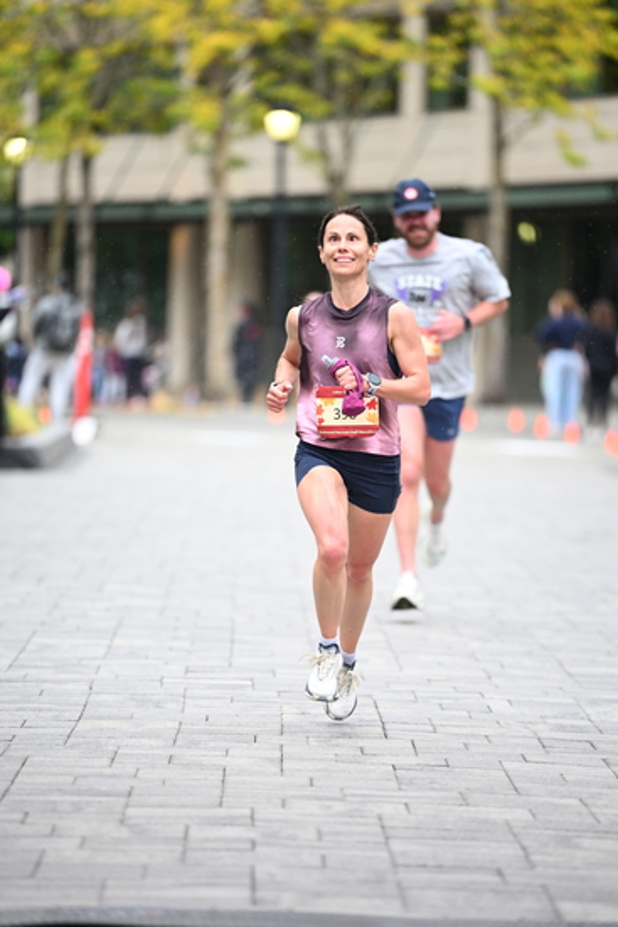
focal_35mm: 200
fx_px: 5146
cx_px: 309
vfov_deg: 10.3
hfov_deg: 6.9
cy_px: 464
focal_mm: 200
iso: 1250
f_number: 2.8
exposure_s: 1/1250
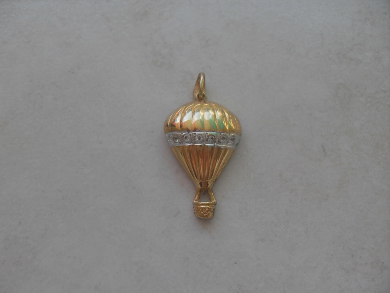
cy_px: 146
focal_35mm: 37
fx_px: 417
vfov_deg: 38.7
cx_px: 195
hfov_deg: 50.1
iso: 80
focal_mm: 6.3
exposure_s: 1/45
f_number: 8.9
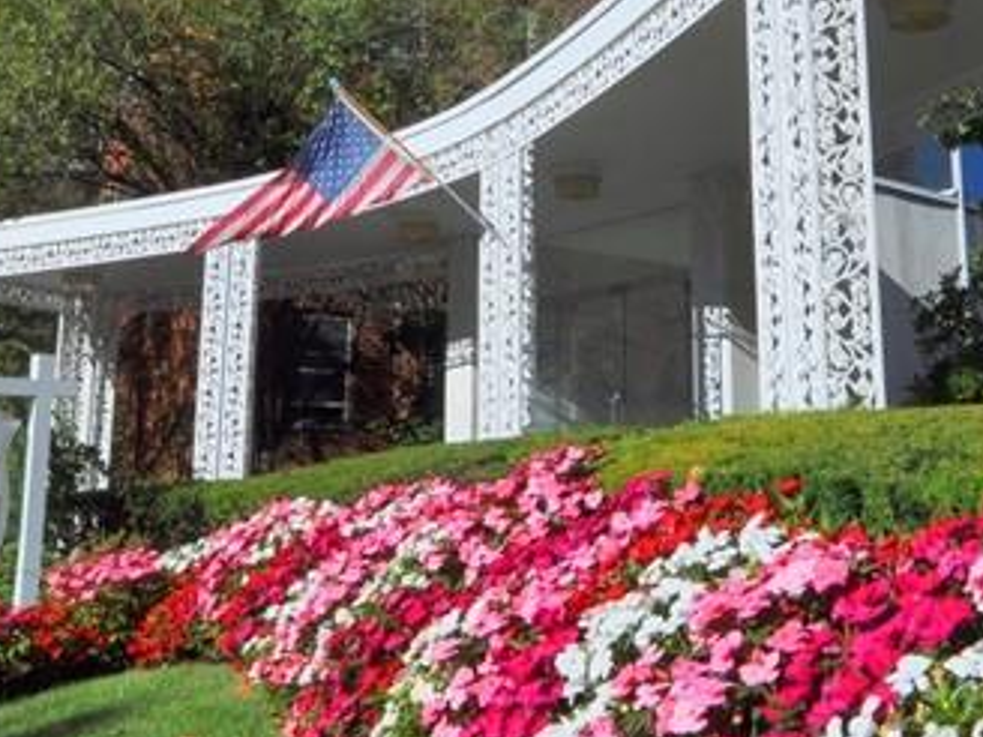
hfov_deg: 40.5
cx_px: 770
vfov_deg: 31.4
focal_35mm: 45
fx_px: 1278
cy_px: 147
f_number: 10
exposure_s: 1/400
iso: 200
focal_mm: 10
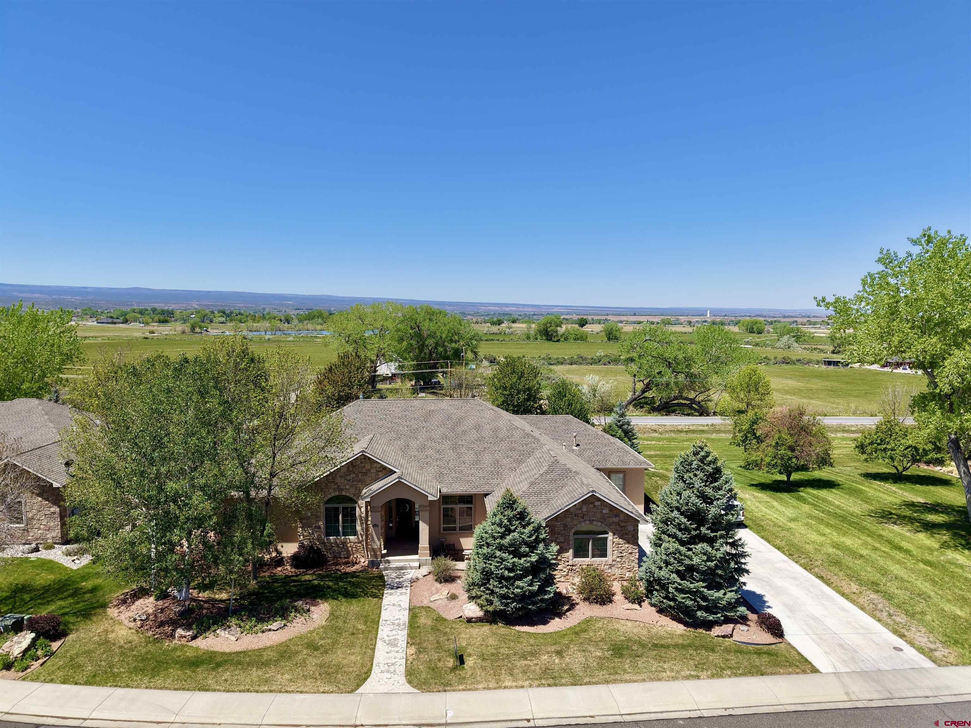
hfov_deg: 71.6
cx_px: 486
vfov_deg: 56.8
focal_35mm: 24
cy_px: 364
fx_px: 673
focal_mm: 8.67
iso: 120
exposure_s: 1/3200
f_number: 1.8
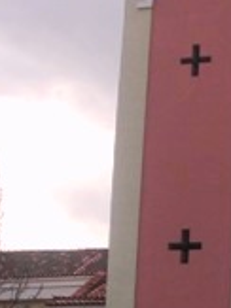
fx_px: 1051
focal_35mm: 118
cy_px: 374
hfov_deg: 12.2
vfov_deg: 16.0
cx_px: 295
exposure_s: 1/640
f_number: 3.1
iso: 50
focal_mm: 7.6
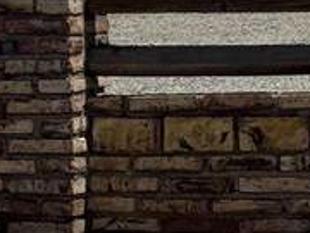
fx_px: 3054
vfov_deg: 4.3
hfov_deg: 5.8
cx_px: 363
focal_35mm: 341
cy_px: -116
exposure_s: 1/7937
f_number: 1.78
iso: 64
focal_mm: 6.76
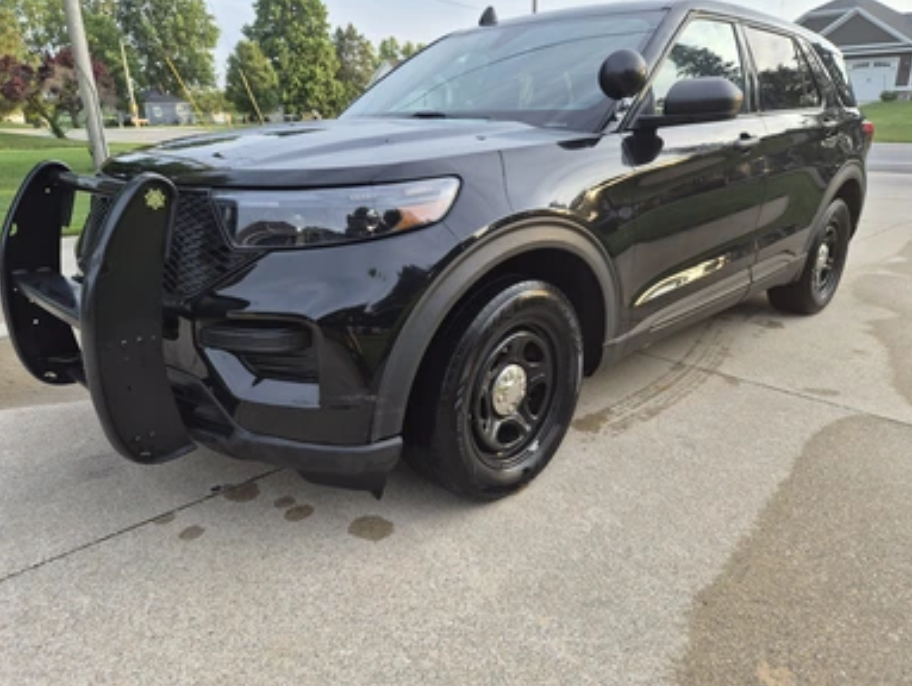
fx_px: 633
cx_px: 469
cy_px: 343
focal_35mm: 24
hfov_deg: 71.5
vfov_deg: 56.9
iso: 40
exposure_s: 1/180
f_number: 1.8
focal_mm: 5.4
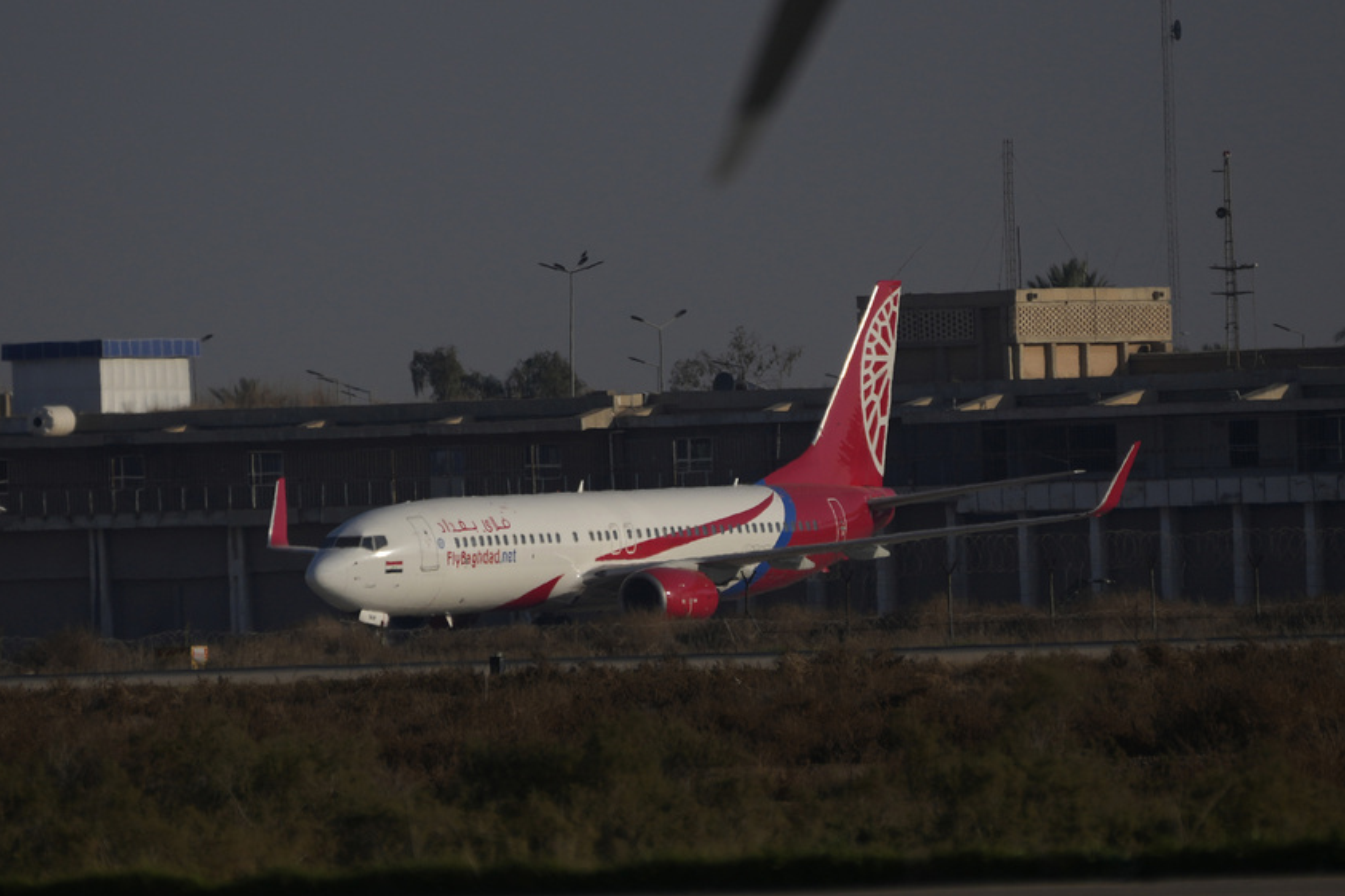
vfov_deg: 1.9
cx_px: 531
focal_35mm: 729
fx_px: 27234
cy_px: 379
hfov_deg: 2.8
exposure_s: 1/2000
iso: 160
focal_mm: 400
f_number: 5.6
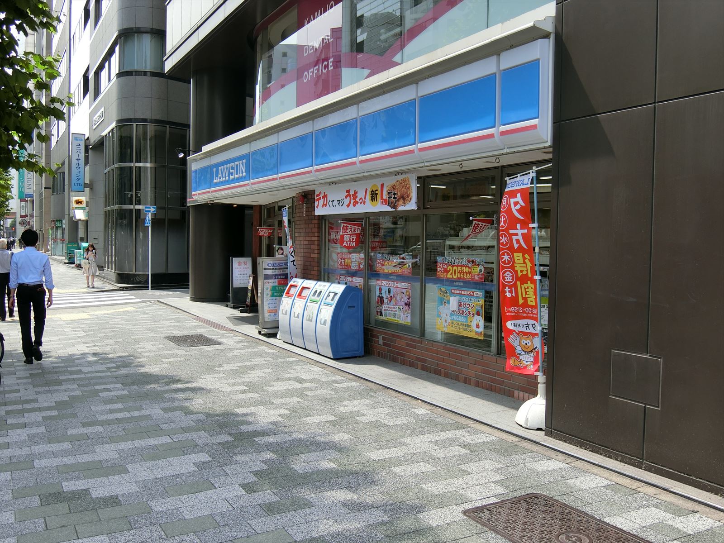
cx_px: 362
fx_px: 711
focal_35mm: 34
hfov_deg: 54.0
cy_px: 272
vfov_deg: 41.8
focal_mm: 7.2
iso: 80
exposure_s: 1/400
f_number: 3.4
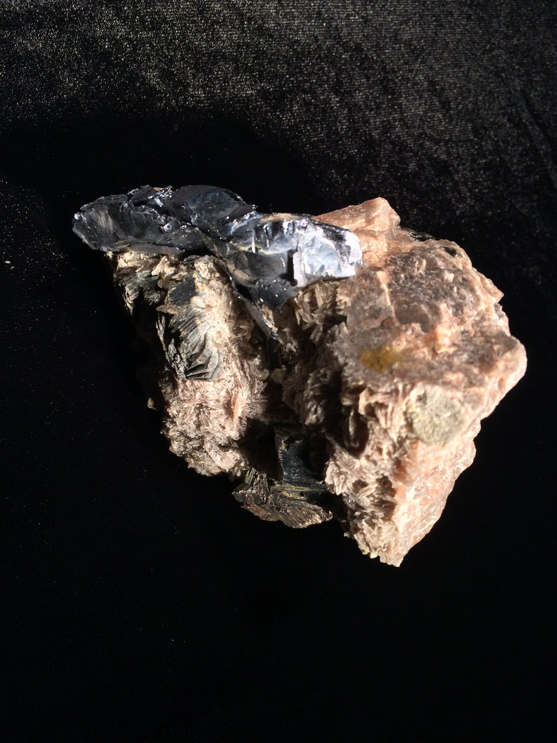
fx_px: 622
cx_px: 278
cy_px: 372
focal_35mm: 29
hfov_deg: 48.2
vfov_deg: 61.7
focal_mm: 4.15
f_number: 2.2
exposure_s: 1/60
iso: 40
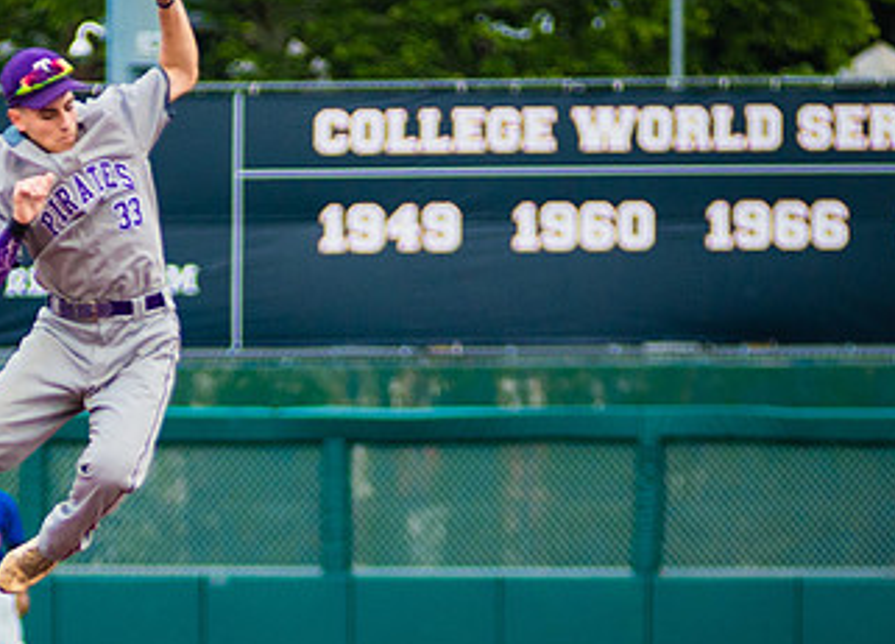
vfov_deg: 2.7
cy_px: 750
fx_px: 13710
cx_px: 239
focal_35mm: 538
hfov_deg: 3.7
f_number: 2.8
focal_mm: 200
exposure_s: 1/3200
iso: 800
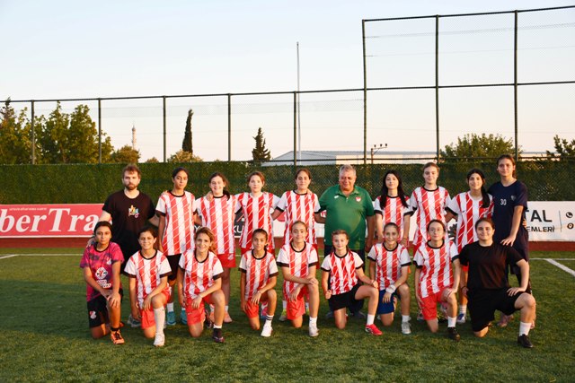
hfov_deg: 48.4
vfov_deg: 33.4
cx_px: 288
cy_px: 192
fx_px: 639
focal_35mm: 40
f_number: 4
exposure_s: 1/125
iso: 220
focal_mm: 27
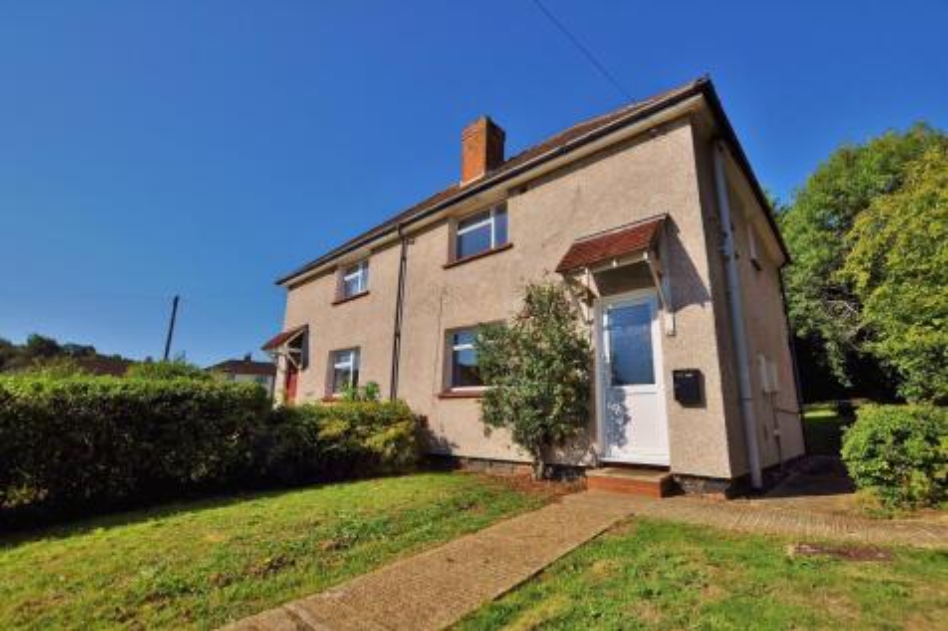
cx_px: 474
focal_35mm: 15
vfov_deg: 77.3
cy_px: 316
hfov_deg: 100.4
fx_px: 395
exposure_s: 1/2000
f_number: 5.6
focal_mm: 10
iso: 200
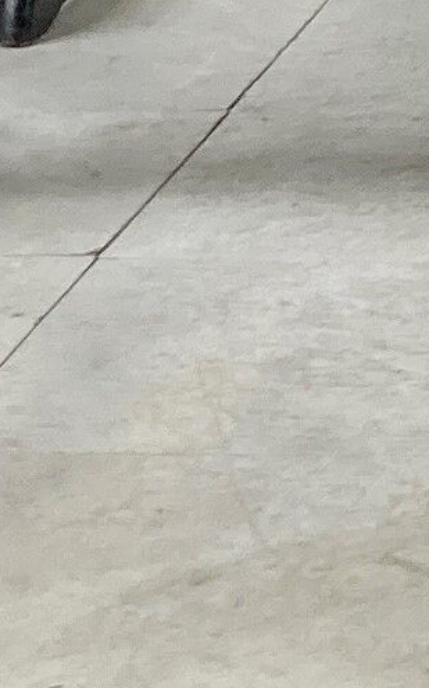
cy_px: -464
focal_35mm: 242
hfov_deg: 5.2
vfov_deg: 8.4
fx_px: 4531
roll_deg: -0.7
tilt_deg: -6.0
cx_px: 1227
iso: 50
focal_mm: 3.99
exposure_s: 1/100
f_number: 1.8
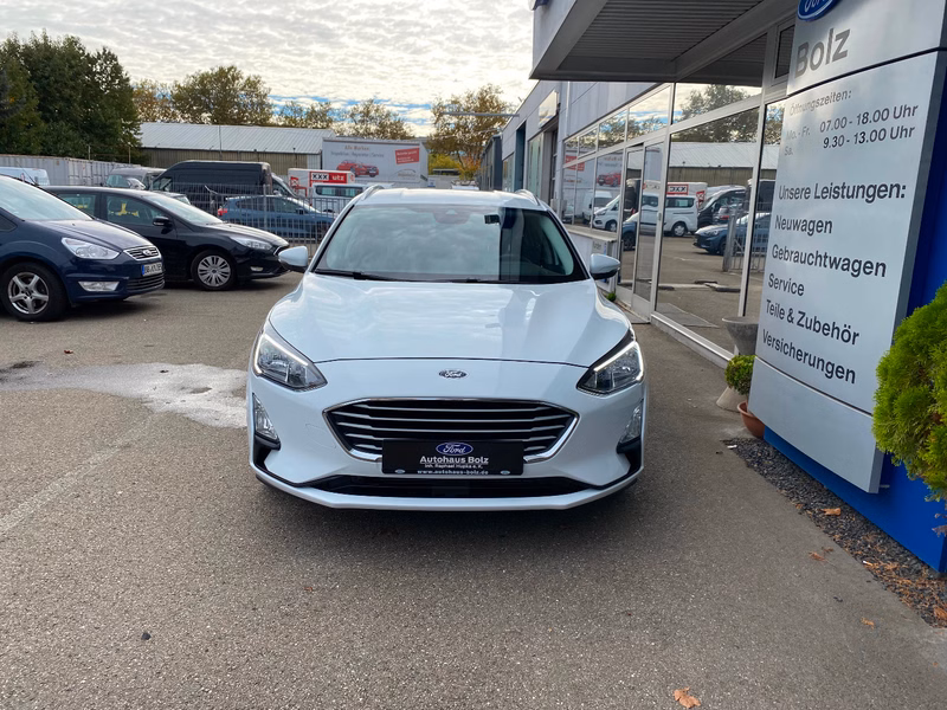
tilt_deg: -8.5
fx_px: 711
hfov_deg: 67.3
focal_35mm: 26
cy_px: 355
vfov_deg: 53.1
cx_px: 474
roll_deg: -1.7
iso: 32
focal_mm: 4.25
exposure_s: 1/1504
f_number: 1.8
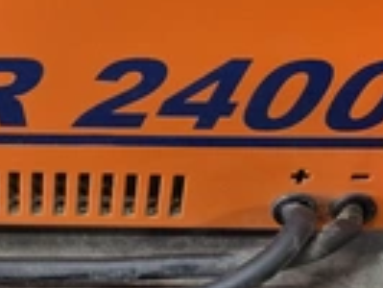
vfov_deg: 19.9
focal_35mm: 69
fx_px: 764
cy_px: -66
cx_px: -35
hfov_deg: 26.1
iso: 200
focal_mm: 5.4
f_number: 1.8
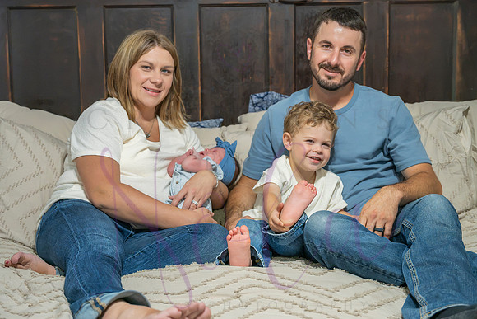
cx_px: 233
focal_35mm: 54
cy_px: 156
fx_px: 719
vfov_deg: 25.0
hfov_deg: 36.7
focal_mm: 52
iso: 3200
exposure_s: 1/320
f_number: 4
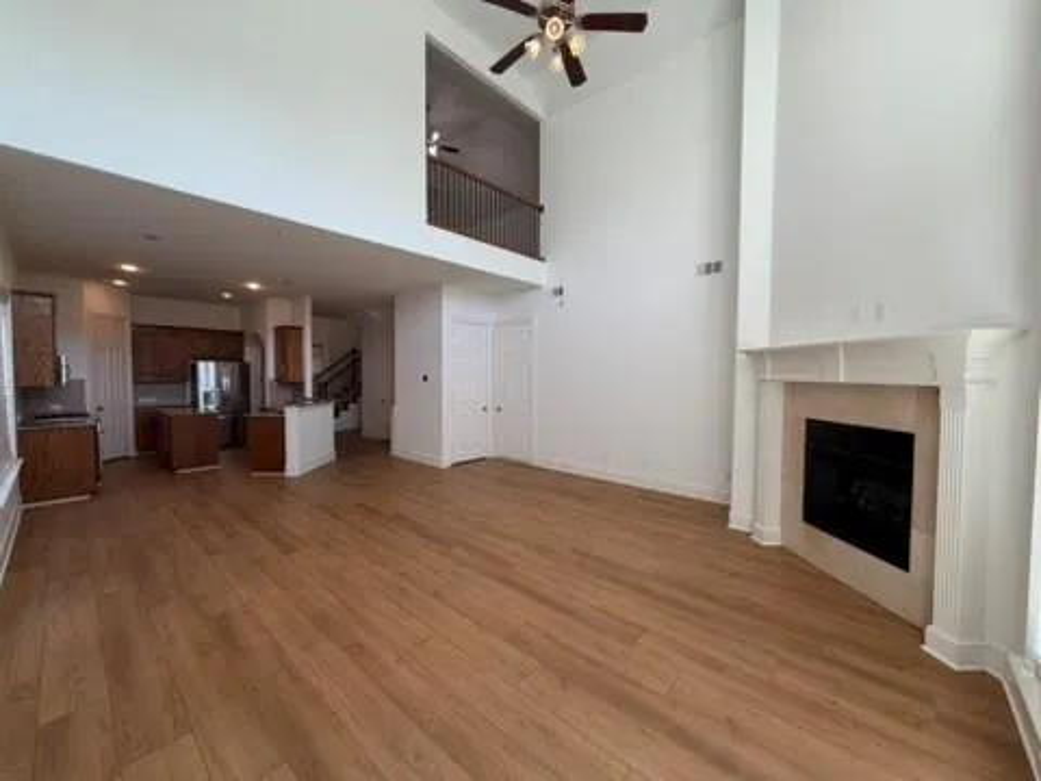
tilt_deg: -1.7
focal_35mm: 14
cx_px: 520
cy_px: 390
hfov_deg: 102.1
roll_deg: -0.6
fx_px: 421
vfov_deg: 85.7
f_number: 2.2
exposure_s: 1/120
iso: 80
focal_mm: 2.22
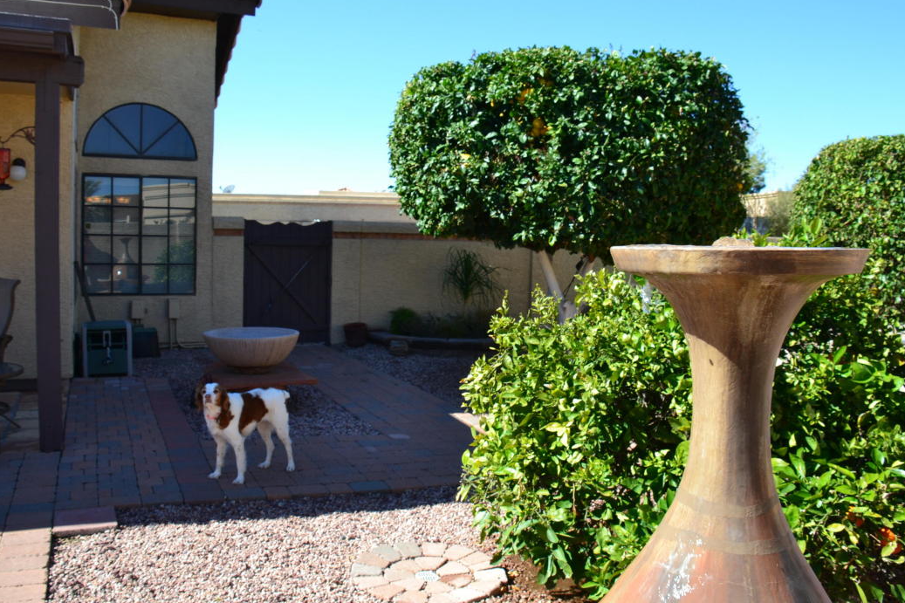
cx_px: 415
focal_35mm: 30
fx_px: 754
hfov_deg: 61.8
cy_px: 303
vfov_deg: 43.6
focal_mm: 18
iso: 400
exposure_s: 1/250
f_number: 10
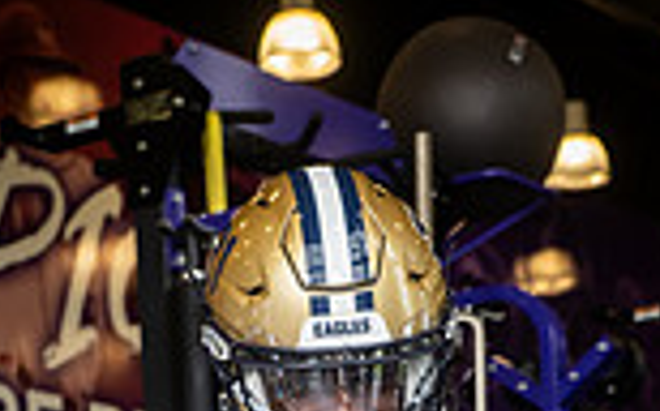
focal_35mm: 143
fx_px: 2570
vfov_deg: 8.4
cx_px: 369
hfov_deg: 14.6
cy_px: 950
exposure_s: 1/250
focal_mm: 48
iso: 500
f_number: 5.6
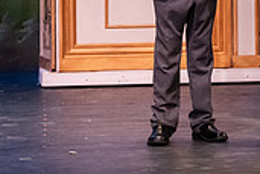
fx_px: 2491
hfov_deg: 5.9
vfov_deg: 4.0
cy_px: -112
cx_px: 351
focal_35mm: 345
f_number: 3.2
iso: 4000
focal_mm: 102
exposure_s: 1/250
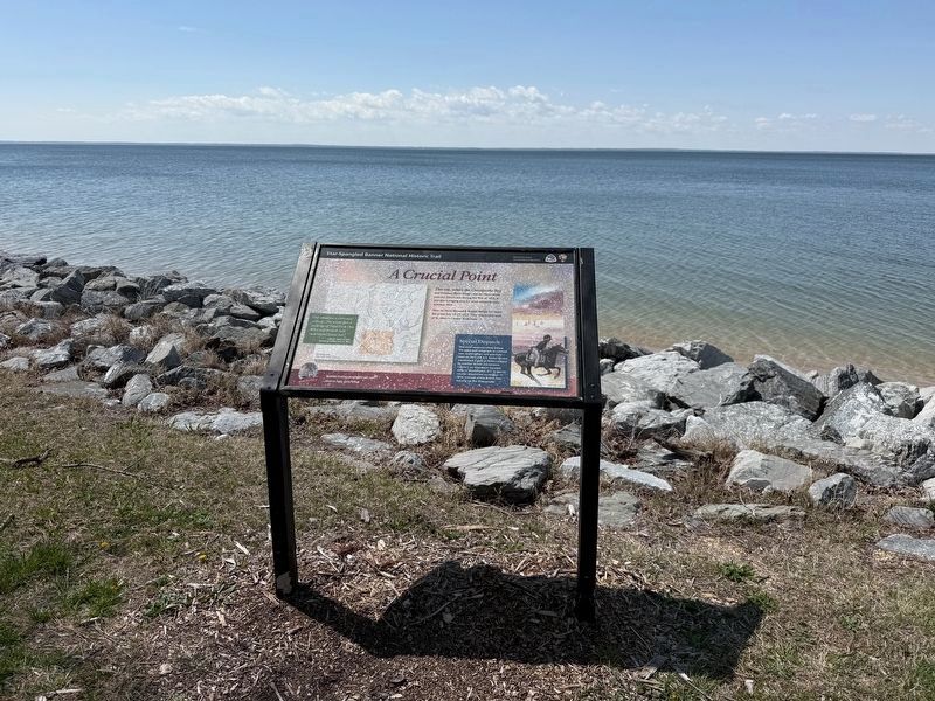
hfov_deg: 71.6
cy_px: 350
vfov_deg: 56.8
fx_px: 648
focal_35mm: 24
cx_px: 468
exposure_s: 1/6711
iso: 80
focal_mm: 6.76
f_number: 1.78
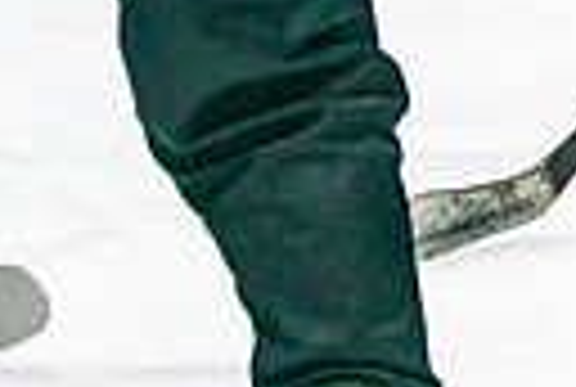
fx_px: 11435
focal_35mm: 713
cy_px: -667
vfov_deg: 1.9
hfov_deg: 2.9
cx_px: 1052
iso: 500
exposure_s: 1/640
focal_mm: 88
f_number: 2.8
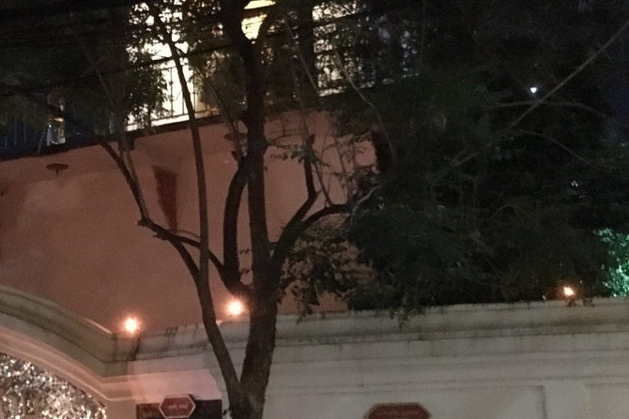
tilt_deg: +11.1
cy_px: 232
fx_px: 944
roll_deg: +1.8
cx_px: 236
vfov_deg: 25.1
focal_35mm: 54
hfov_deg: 36.6
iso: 2000
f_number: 2.2
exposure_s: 1/17
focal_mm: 4.15
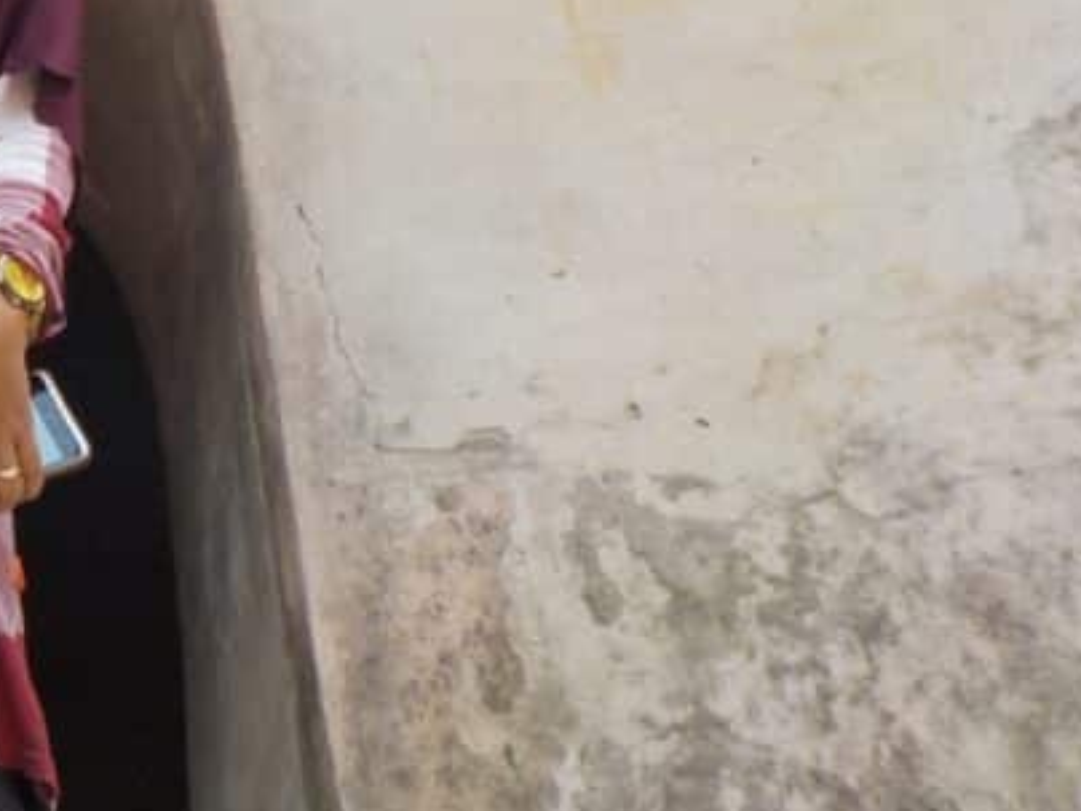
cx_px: -147
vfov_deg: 19.2
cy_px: 145
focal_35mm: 76
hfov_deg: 23.8
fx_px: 2373
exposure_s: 1/320
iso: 125
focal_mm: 4.1
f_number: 3.3
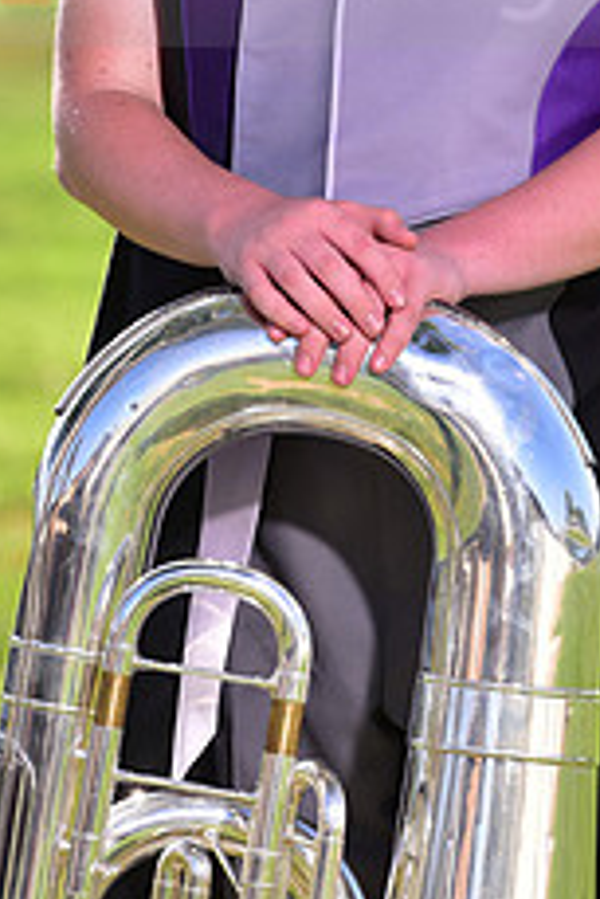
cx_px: 414
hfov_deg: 3.2
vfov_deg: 4.8
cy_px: -79
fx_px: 10733
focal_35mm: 430
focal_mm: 170
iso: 100
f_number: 5.6
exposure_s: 1/250
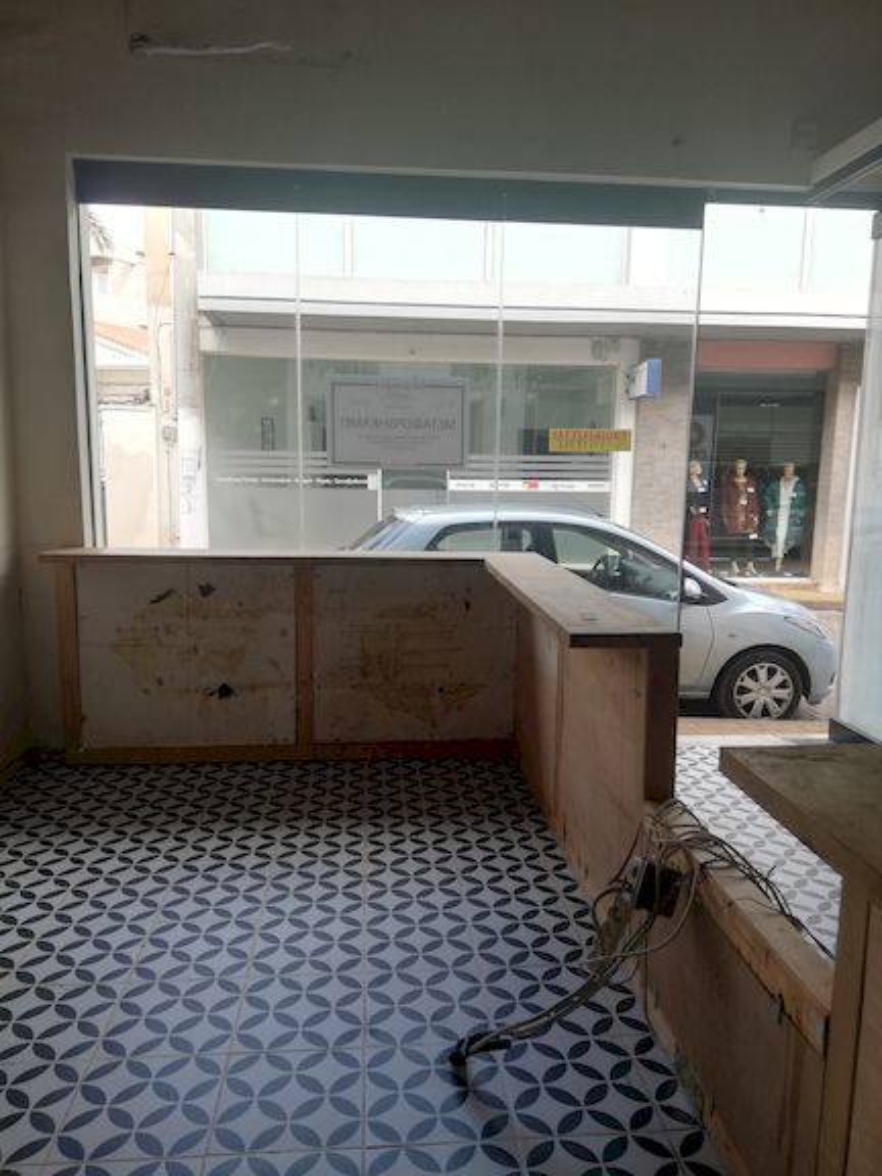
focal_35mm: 27
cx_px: 441
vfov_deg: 65.3
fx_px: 917
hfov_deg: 51.4
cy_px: 588
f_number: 2.2
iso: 50
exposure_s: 1/100
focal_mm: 3.81
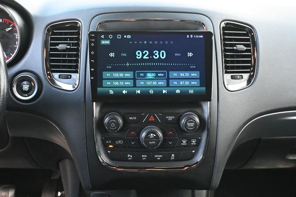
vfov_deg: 27.6
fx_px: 401
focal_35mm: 49
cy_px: 98
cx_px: 148
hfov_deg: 40.6
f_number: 5
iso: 3200
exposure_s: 1/100
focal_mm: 32.5
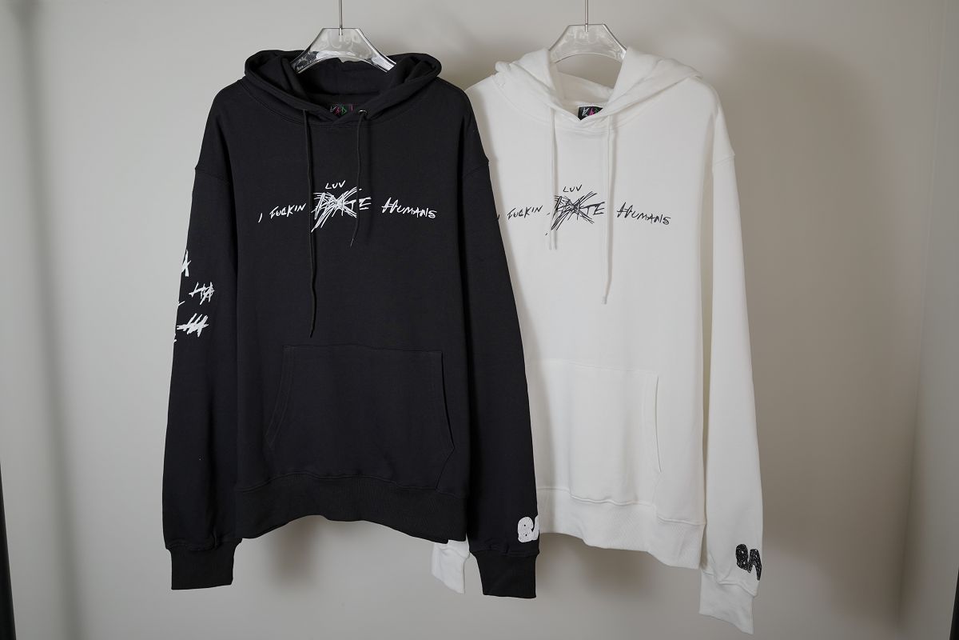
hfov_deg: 54.4
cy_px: 320
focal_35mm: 35
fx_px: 932
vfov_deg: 37.9
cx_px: 480
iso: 800
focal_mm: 35
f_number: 3.2
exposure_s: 1/640
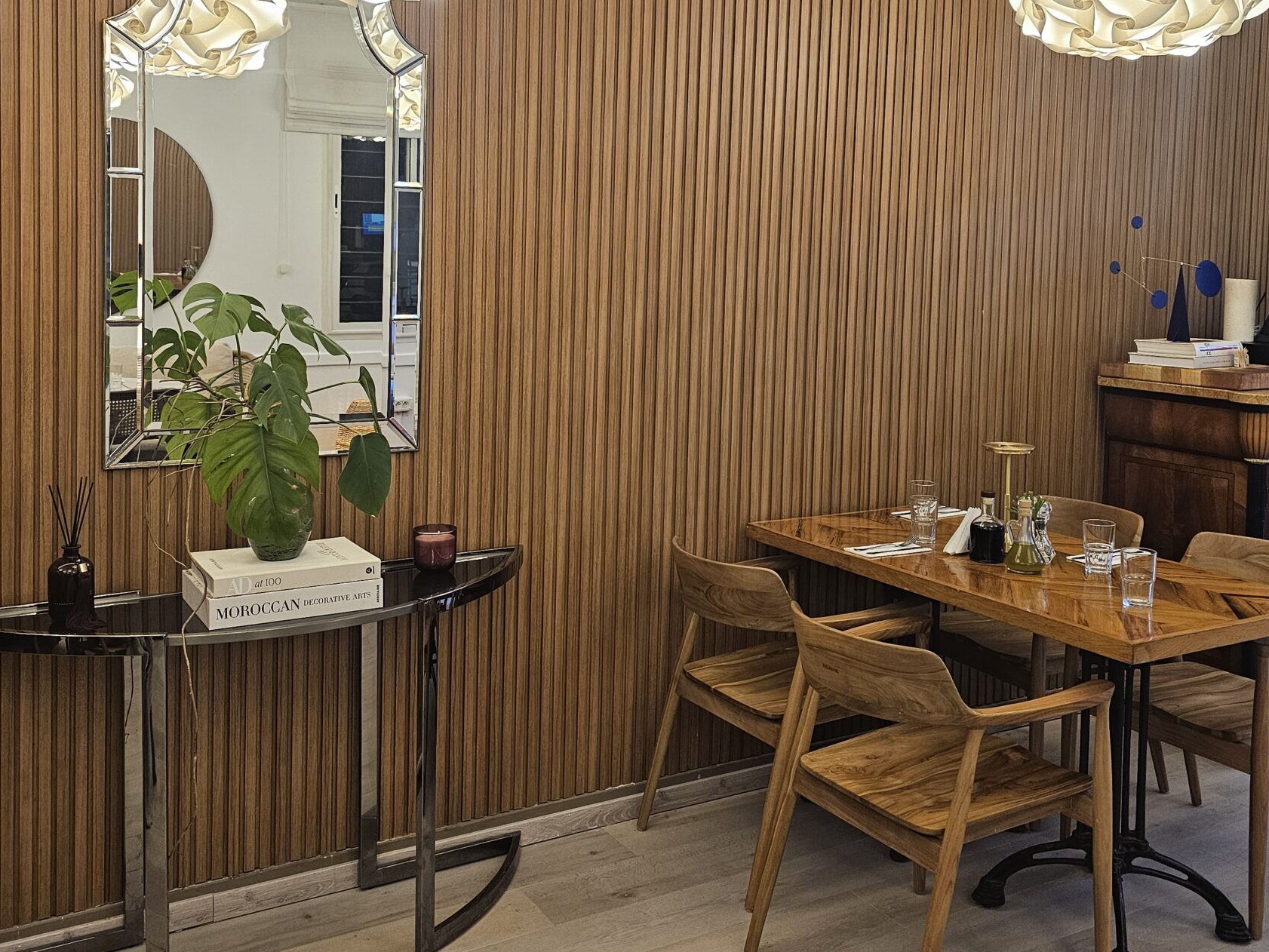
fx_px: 1283
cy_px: 317
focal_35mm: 35
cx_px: 595
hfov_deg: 52.6
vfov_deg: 40.2
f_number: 1.7
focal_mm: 6.3
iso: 320
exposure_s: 1/100
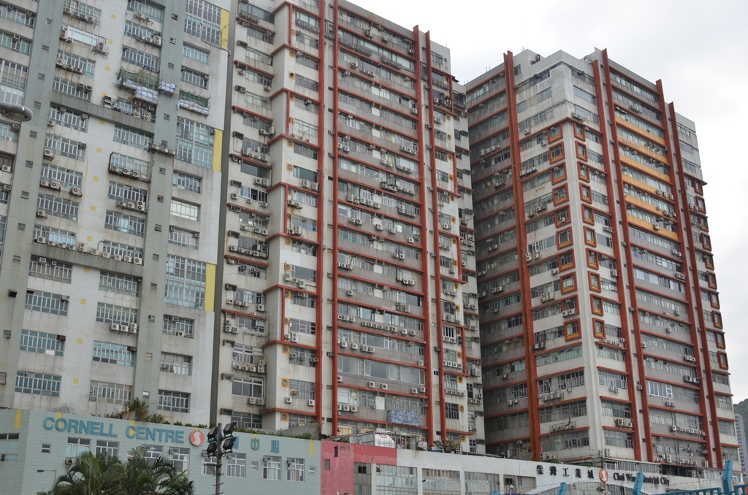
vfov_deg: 31.7
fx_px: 871
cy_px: 248
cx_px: 374
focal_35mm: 42
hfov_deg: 46.5
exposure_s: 1/200
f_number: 7.1
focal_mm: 28
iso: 200
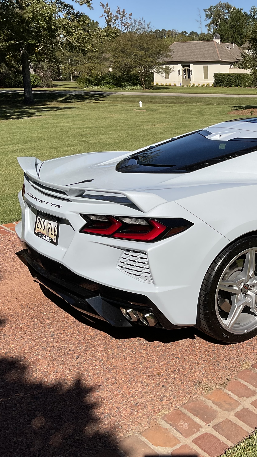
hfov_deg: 26.2
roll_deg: -0.5
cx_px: 259
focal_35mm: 43
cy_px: 228
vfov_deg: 47.4
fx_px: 521
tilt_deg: -18.3
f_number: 1.8
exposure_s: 1/3322
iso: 16
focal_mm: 3
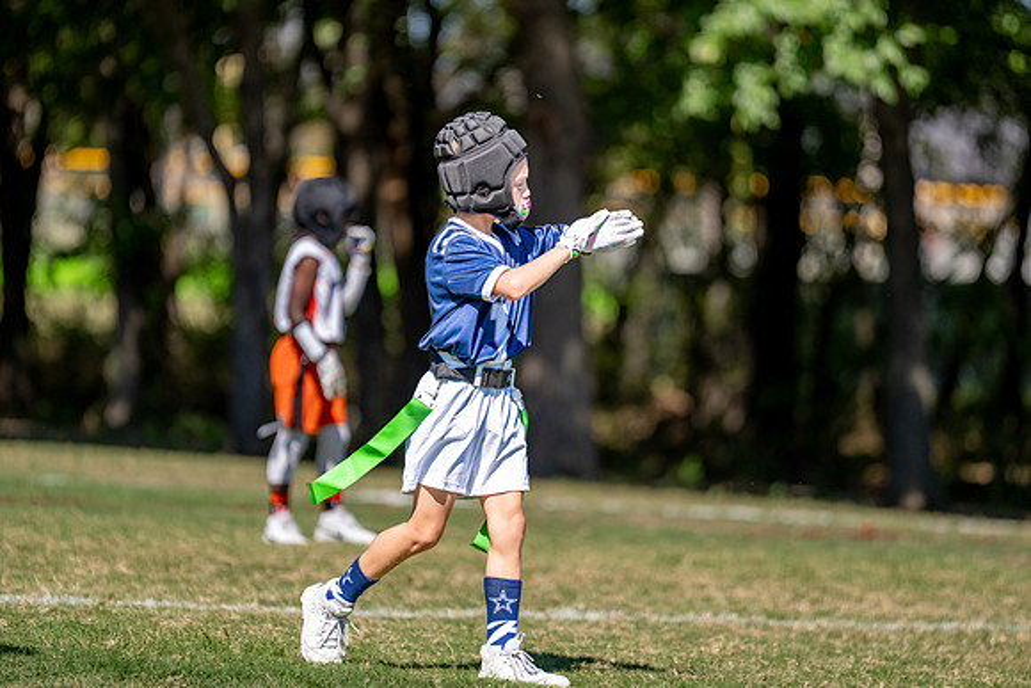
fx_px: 5992
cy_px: 308
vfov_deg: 6.6
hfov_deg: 9.8
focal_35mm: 209
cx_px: 533
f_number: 2.8
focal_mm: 188
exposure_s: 1/2500
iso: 160
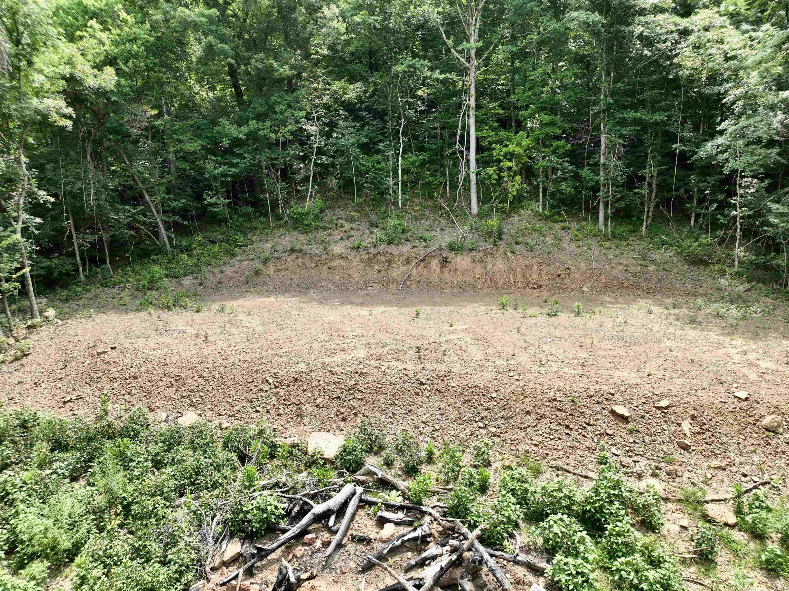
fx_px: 547
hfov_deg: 71.6
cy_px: 296
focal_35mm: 24
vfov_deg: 56.8
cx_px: 394
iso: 100
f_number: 2.8
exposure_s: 1/50
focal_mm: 12.29
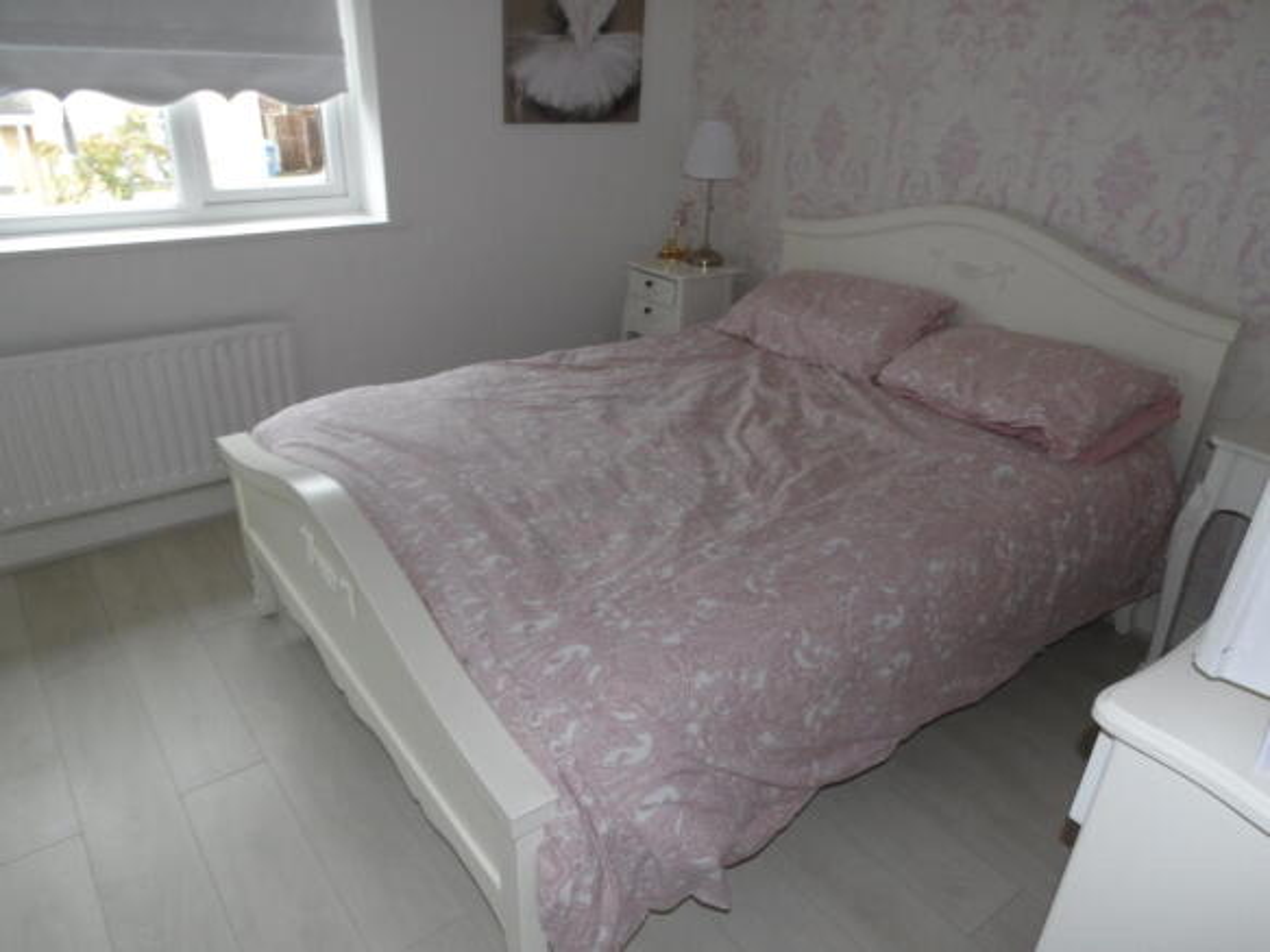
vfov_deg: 56.8
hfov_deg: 71.6
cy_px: 476
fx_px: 880
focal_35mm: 24
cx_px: 635
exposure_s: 1/15
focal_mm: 4.3
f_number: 4.1
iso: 200
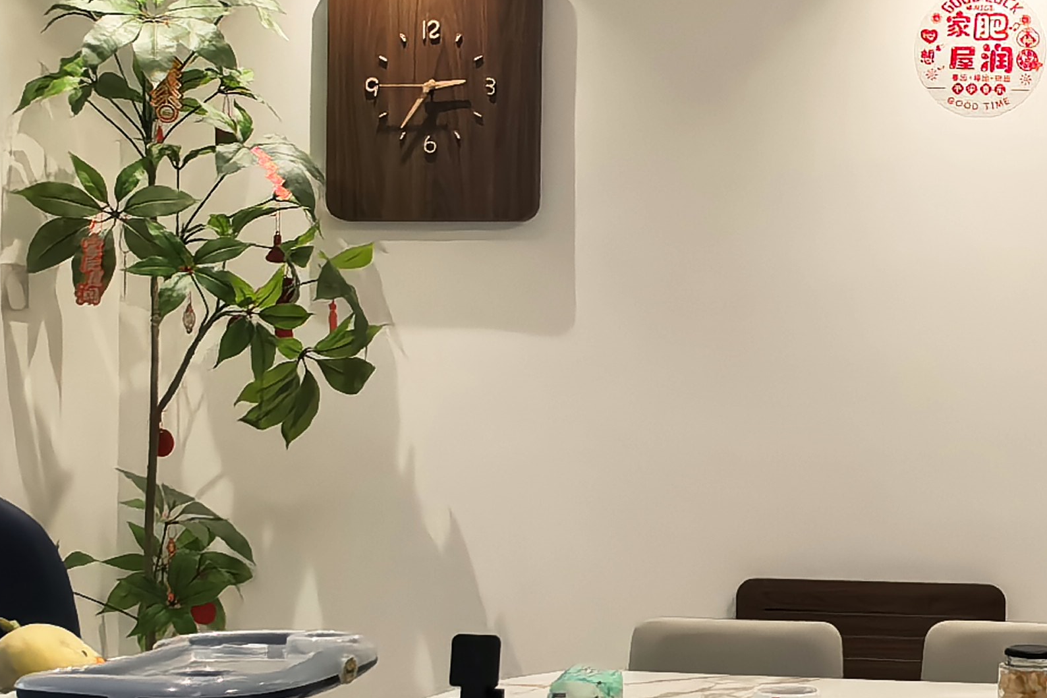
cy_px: 404
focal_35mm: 59
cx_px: 876
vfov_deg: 23.0
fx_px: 1716
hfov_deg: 32.7
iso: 160
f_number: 2.2
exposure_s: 1/100
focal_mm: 1.76
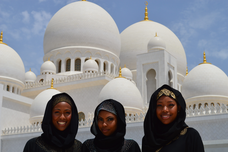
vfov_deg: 21.5
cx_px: 114
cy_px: 76
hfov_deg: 31.9
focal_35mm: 63
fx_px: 399
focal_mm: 42
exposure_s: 1/500
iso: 180
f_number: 11
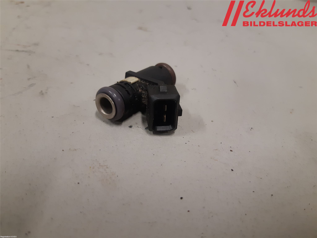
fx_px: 238
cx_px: 158
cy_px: 119
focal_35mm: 26
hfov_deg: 67.3
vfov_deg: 53.1
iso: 125
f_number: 1.7
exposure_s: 1/50
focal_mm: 3.93
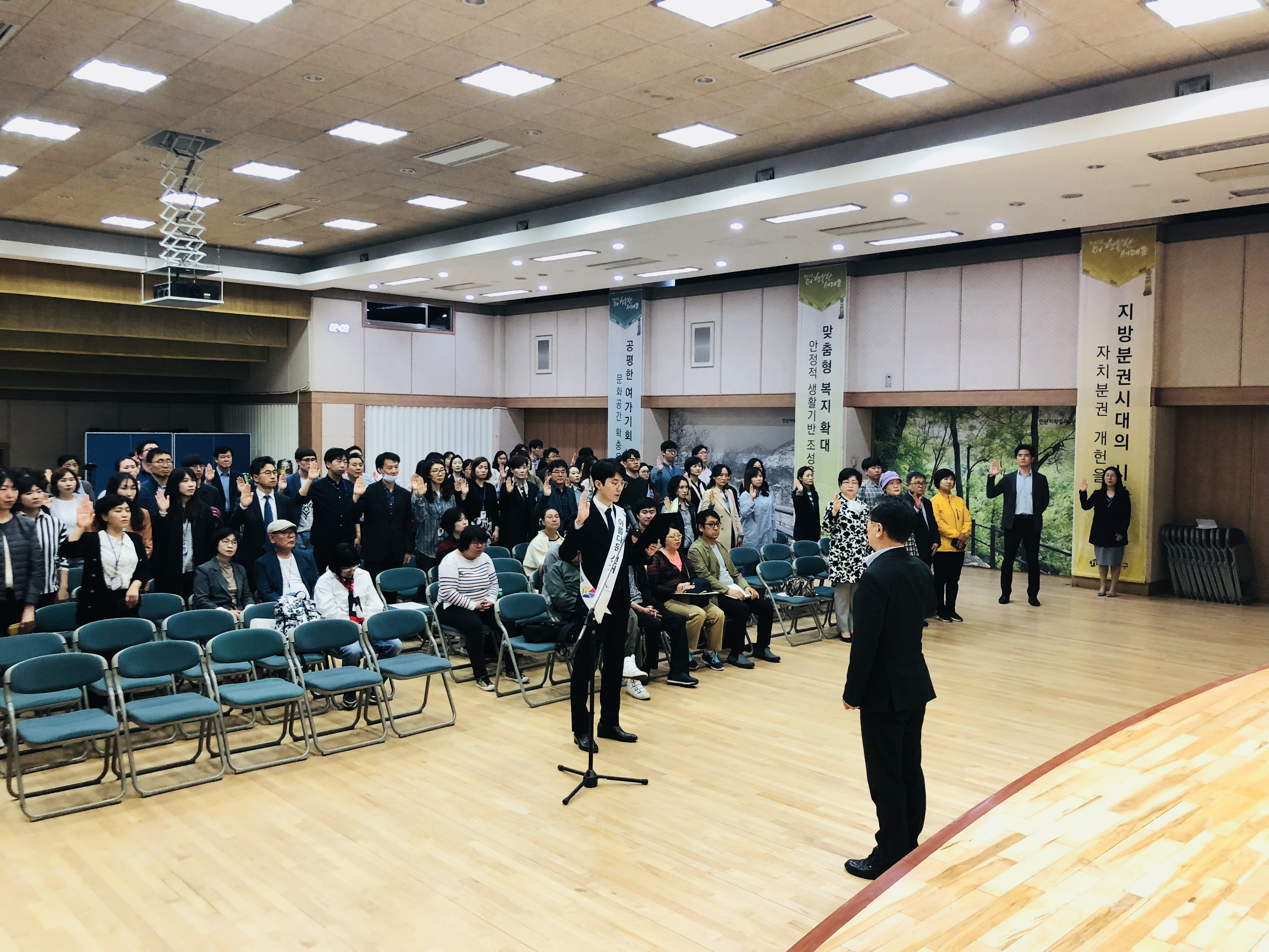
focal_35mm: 28
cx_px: 634
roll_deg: -0.7
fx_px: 1026
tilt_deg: -3.9
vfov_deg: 49.7
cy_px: 476
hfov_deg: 63.4
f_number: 1.8
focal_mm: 3.99
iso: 40
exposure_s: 1/30
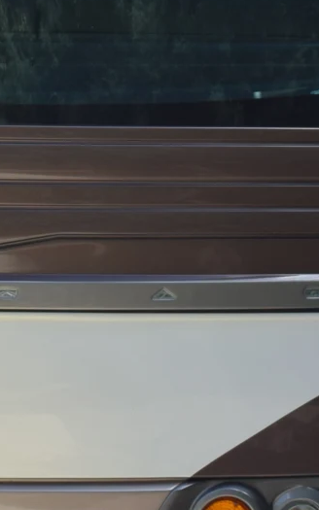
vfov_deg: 10.6
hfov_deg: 6.7
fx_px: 2699
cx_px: -128
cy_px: -116
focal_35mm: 194
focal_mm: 26
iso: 200
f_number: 9
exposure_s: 1/320
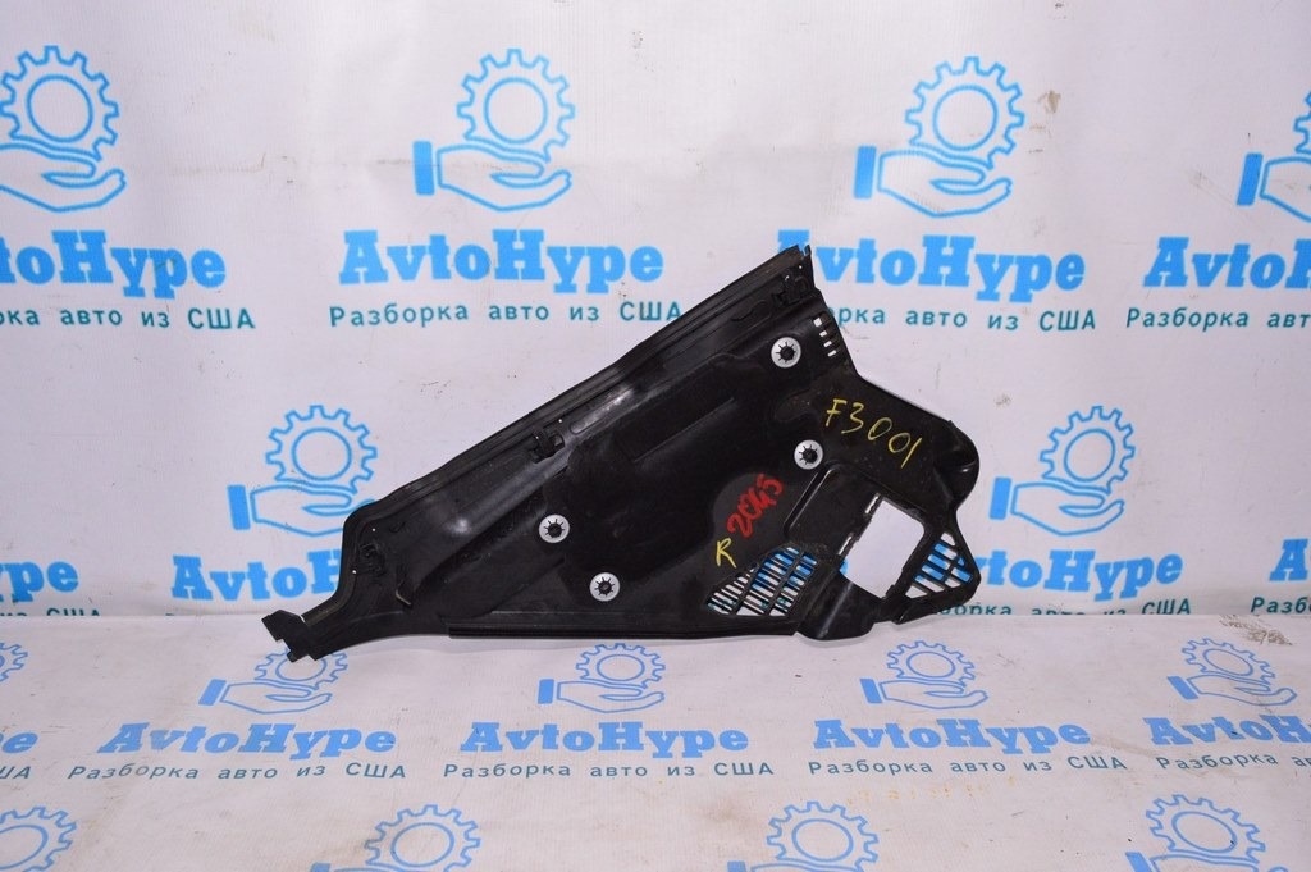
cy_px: 436
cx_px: 656
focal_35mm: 30
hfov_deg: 62.0
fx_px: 1092
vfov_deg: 43.5
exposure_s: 1/200
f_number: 8
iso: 1600
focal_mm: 20
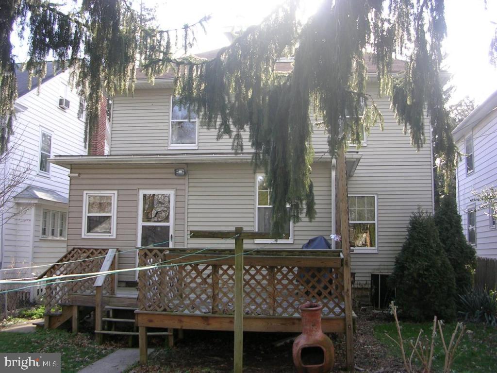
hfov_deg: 49.0
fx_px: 546
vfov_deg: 37.7
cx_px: 248
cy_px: 186
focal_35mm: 38
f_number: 2.8
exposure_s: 1/159
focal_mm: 5.8
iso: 50
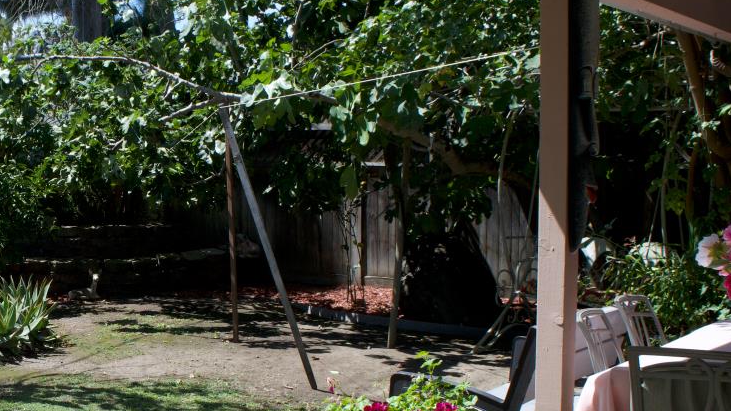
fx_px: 1124
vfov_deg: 20.6
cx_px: 60
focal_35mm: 58
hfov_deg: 33.9
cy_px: 279
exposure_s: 1/400
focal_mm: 18
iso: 400
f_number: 11
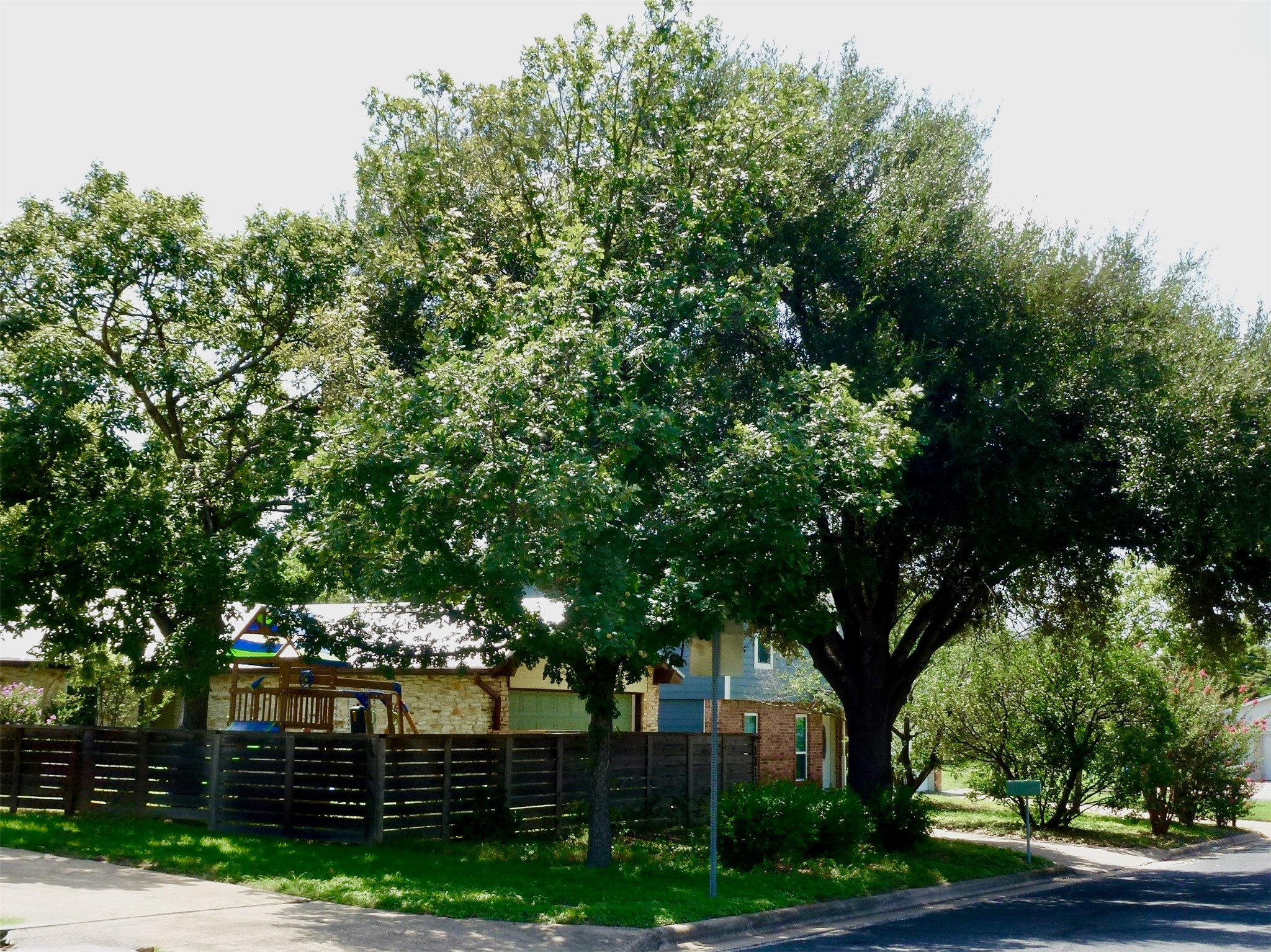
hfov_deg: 51.4
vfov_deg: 39.6
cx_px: 636
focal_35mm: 36
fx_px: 1322
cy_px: 476
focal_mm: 6.4
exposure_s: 1/320
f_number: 4
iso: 100
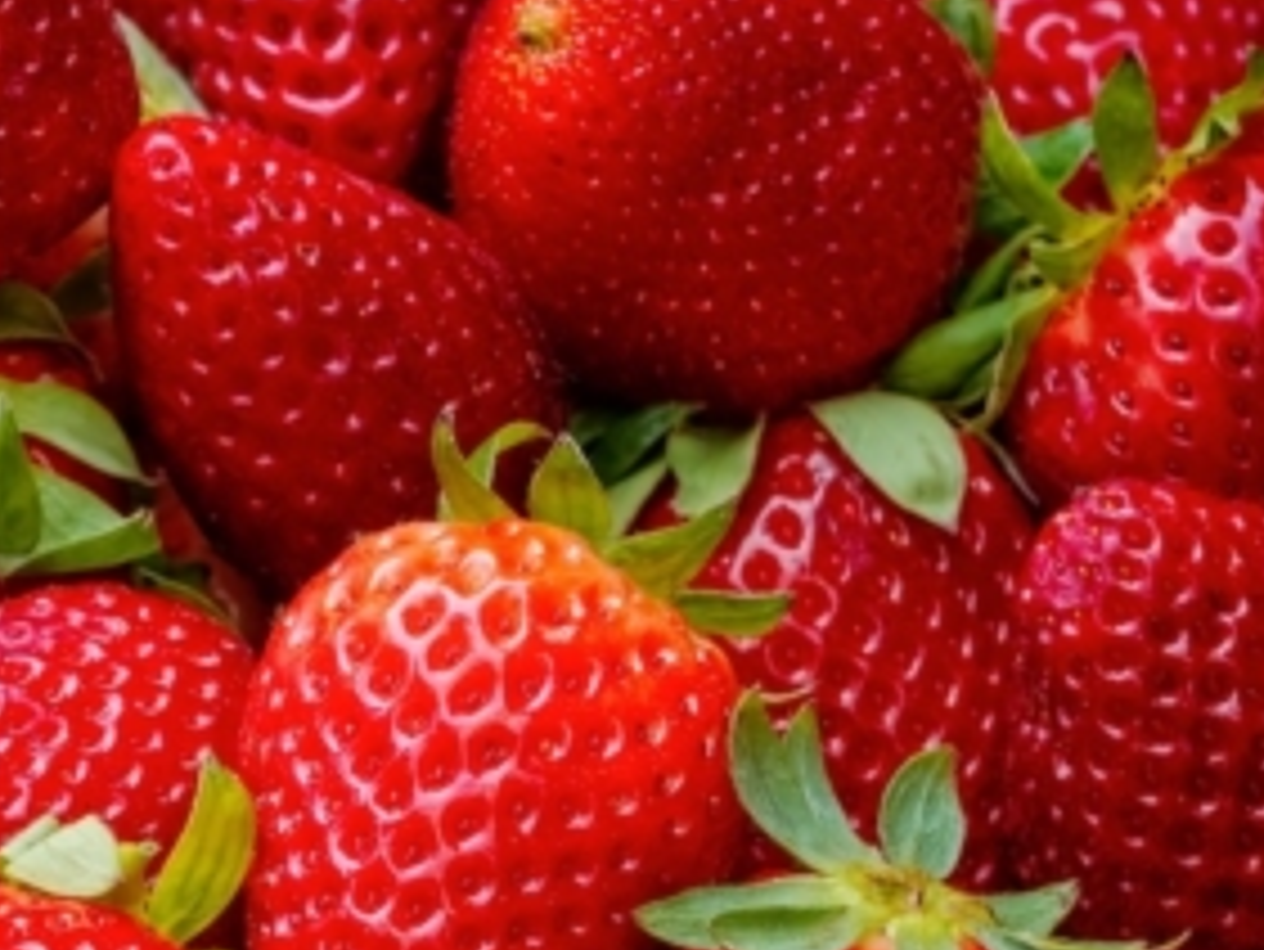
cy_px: 437
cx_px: 202
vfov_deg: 2.2
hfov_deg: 3.0
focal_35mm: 671
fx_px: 24512
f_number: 18
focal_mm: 218
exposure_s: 1/400
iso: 5000
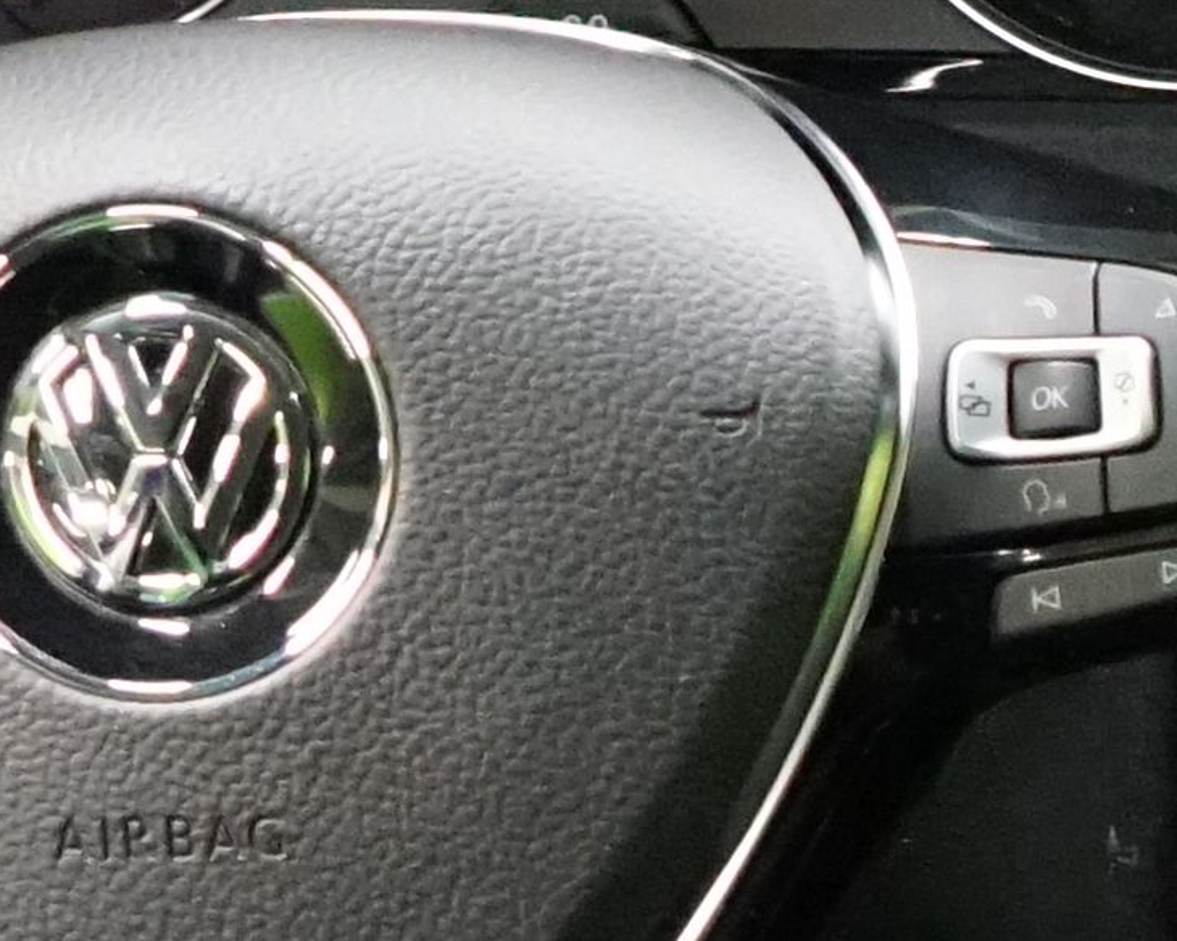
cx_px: 2867
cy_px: 1819
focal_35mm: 216
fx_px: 7524
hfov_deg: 8.2
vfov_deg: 6.9
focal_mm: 28
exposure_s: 1/50
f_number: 5
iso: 6400
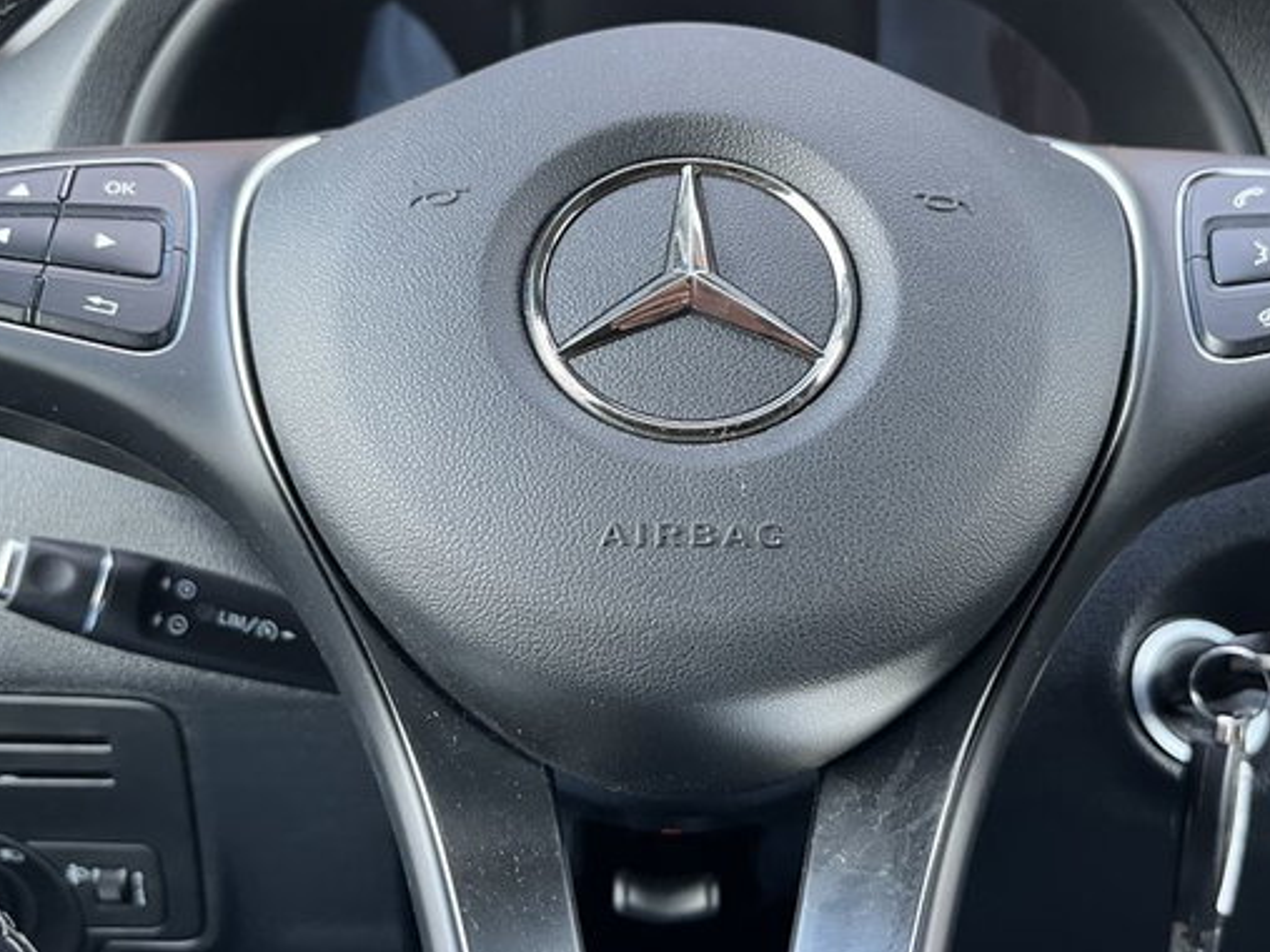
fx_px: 1431
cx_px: 671
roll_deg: -1.9
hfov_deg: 47.8
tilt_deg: -12.6
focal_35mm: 39
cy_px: 463
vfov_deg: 36.8
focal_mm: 5.1
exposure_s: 1/60
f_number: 1.6
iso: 200
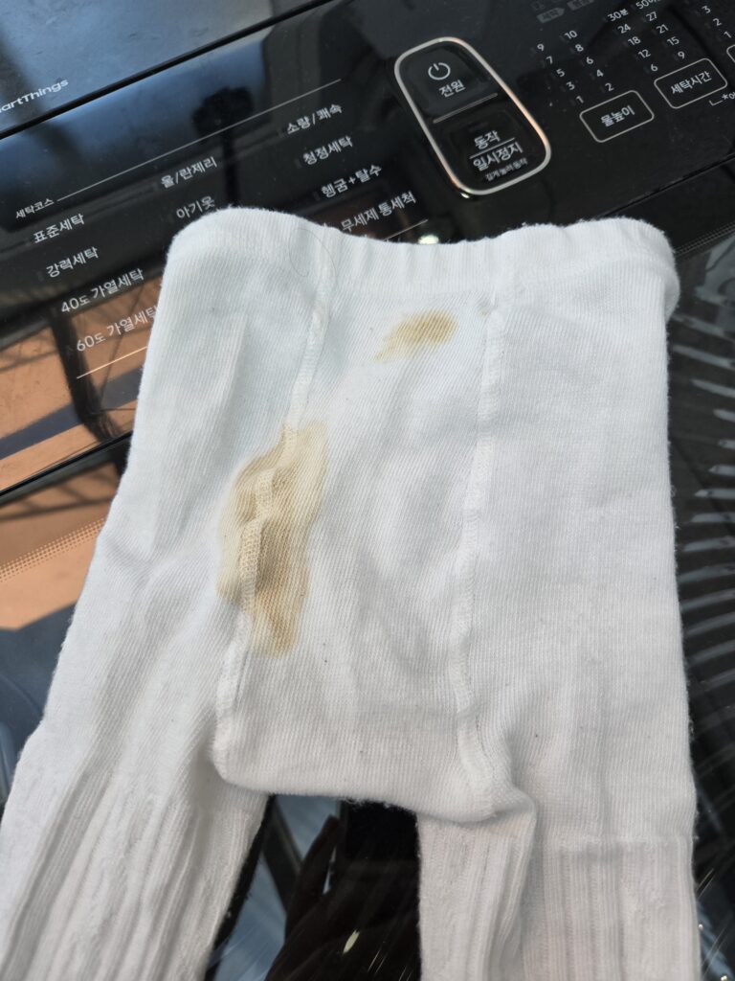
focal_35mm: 23
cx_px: 368
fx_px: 651
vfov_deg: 73.9
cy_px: 490
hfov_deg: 58.9
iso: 100
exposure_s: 1/508
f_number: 1.8
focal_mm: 5.4
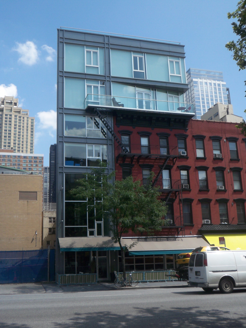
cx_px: 123
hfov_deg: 36.8
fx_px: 370
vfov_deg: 47.9
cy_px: 164
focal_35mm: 39
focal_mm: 6.4
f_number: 3.9
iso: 50
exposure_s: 1/400
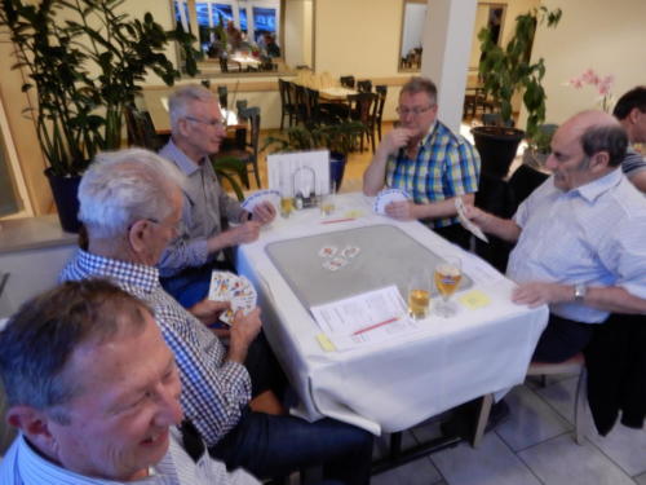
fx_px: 448
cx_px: 323
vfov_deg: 56.8
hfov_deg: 71.6
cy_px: 242
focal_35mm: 24
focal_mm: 4.3
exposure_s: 1/13
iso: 400
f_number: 3.4
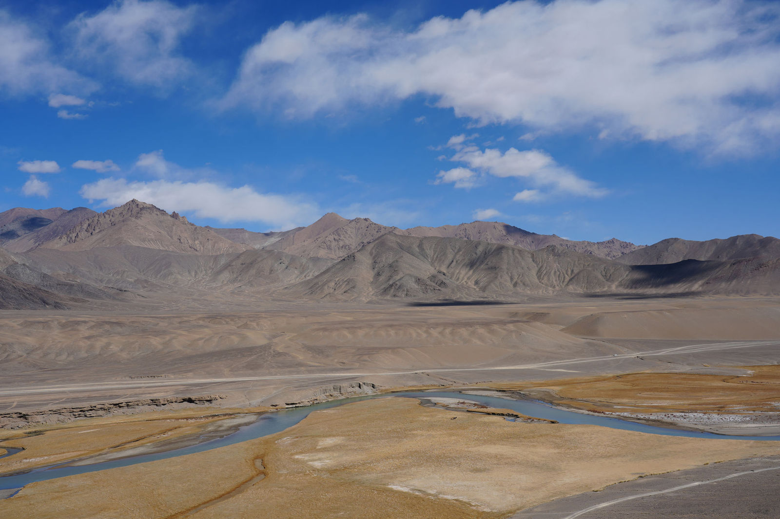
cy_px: 260
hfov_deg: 46.4
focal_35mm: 42
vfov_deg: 31.9
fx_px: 910
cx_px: 390
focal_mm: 42
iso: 100
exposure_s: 1/320
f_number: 10
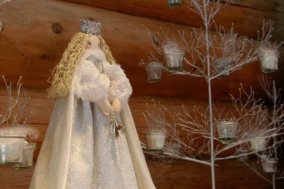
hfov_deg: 46.4
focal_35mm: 42
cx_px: 142
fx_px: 331
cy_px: 94
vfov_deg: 31.9
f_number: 4
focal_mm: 28
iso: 800
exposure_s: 1/80
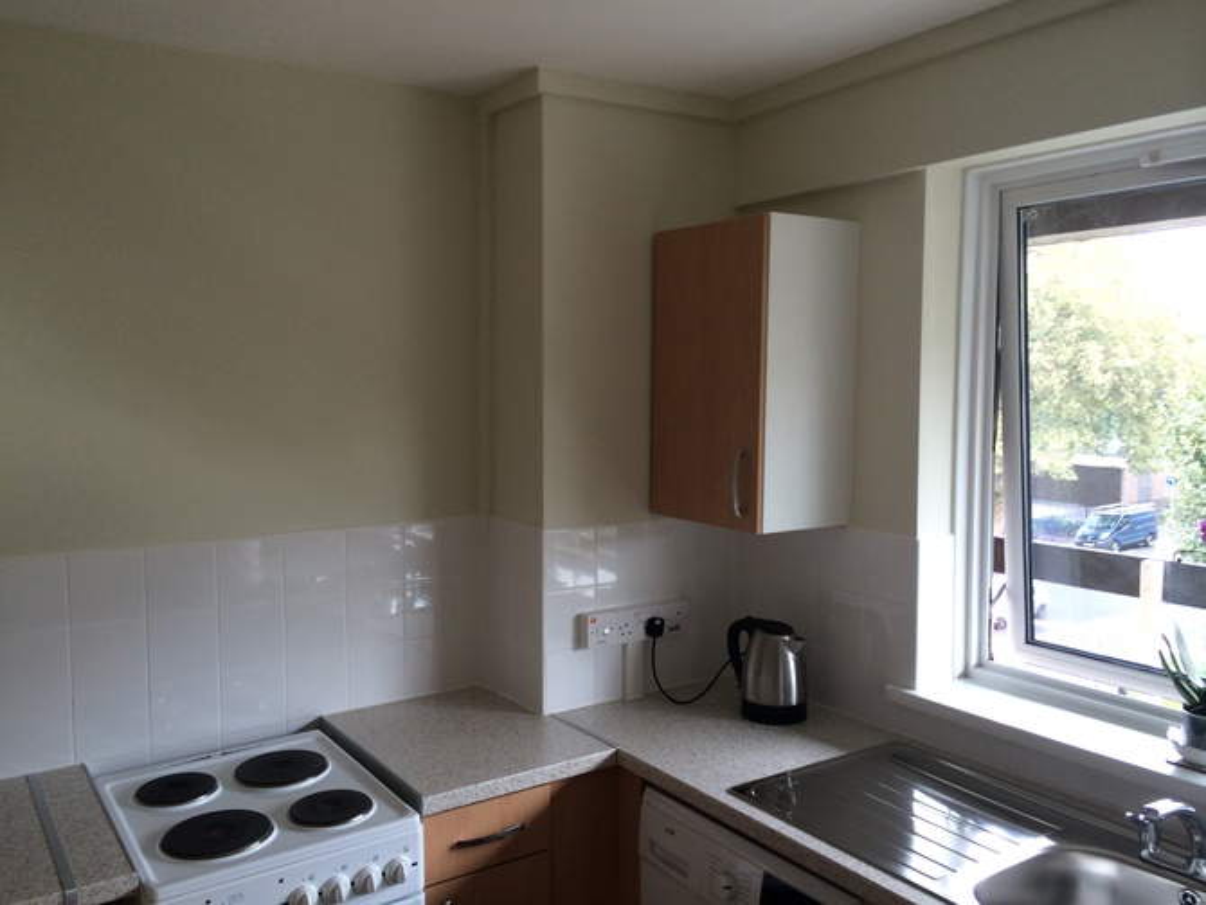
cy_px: 452
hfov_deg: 59.9
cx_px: 603
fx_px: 1046
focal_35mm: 30
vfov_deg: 46.8
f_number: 2.2
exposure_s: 1/60
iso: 50
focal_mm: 4.12
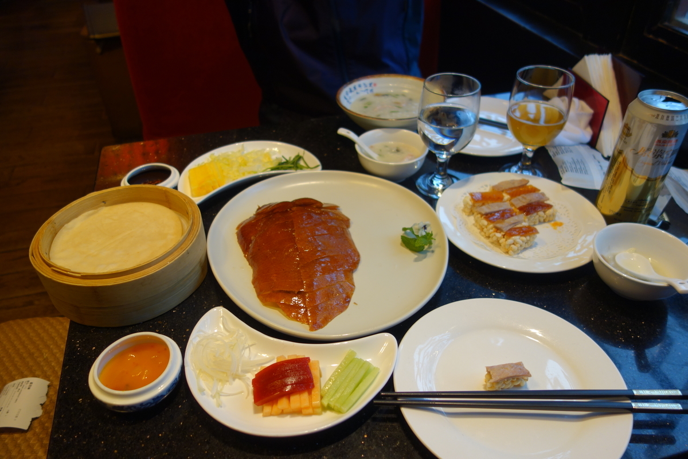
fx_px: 535
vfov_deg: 46.4
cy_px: 230
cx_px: 344
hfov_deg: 65.5
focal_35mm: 28
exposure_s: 1/80
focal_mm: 10.4
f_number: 1.8
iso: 125
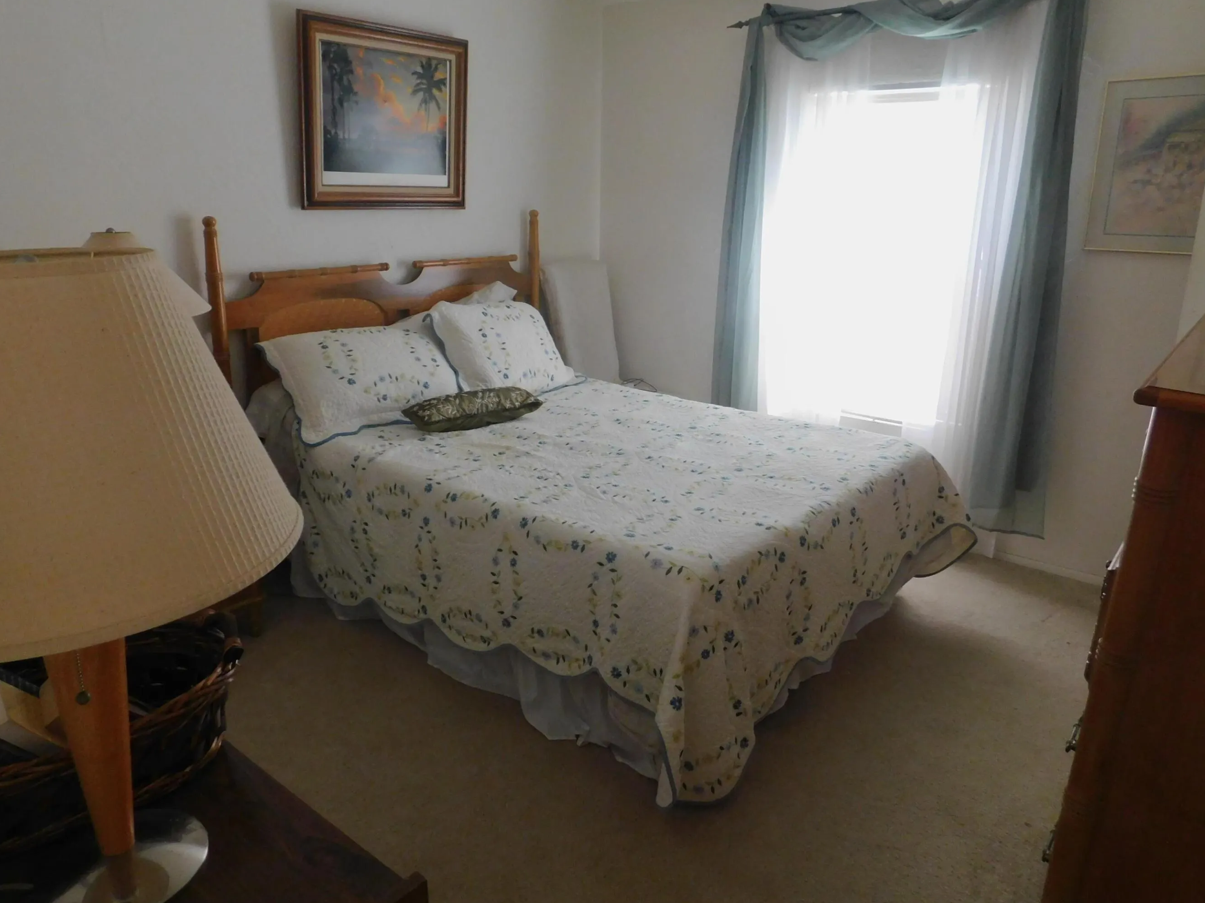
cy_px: 423
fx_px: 870
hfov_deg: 69.4
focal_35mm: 25
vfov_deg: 54.8
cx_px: 594
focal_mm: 4
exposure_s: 1/30
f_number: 3
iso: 250
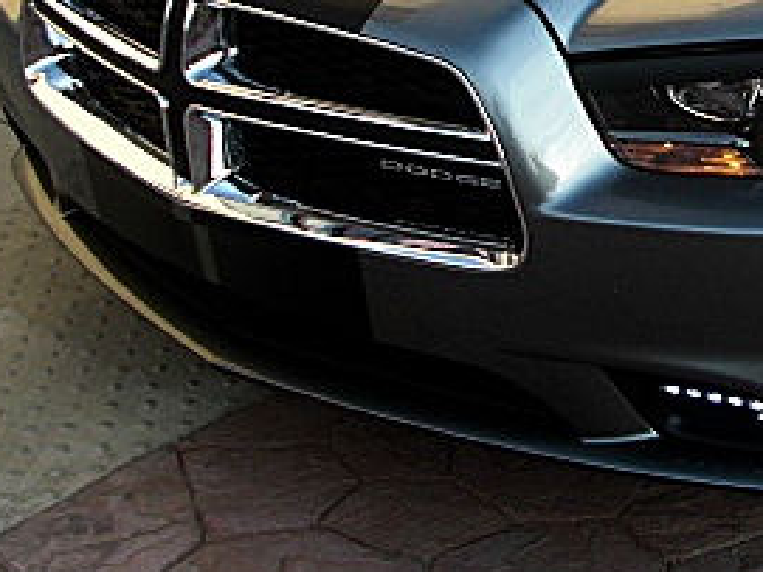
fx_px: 1873
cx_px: 771
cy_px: 23
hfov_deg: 22.1
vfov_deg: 17.0
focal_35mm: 85
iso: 50
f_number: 2.8
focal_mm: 6.3
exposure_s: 1/125
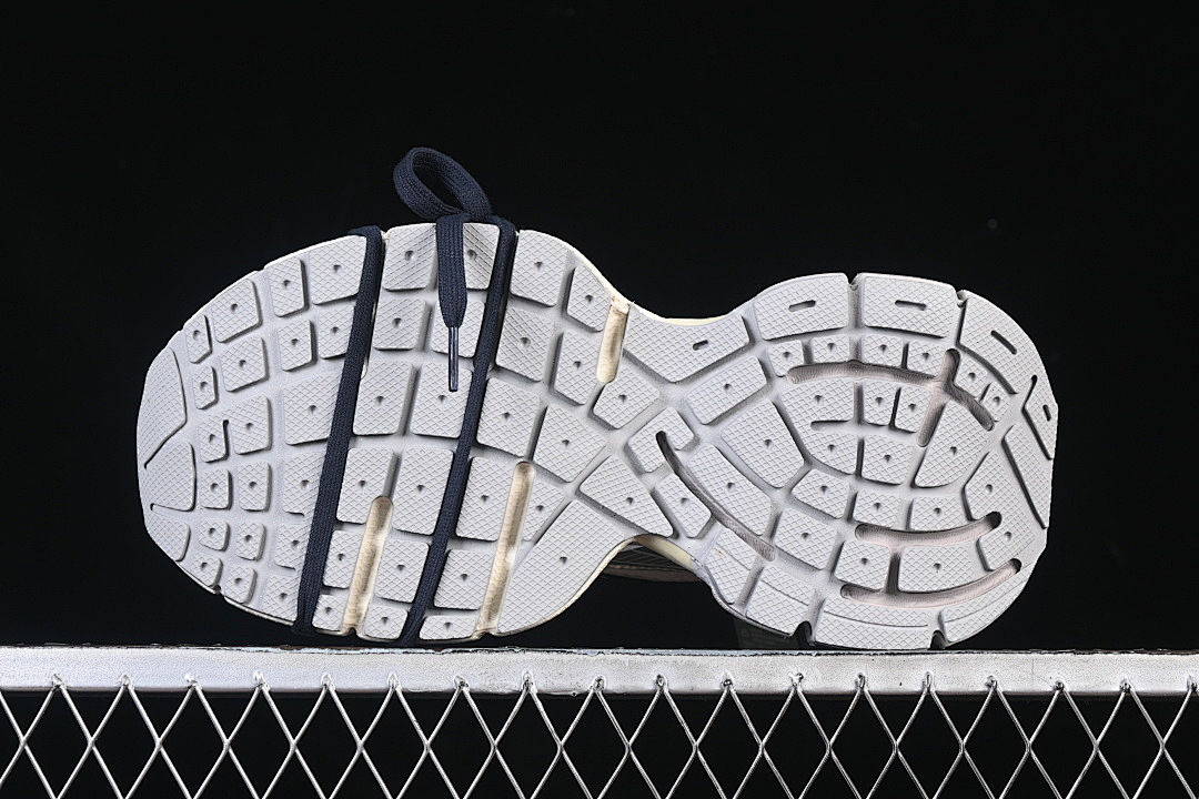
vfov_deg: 18.2
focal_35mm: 75
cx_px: 600
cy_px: 400
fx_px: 2498
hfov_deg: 27.0
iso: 160
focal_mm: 50
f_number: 6.3
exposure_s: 1/50
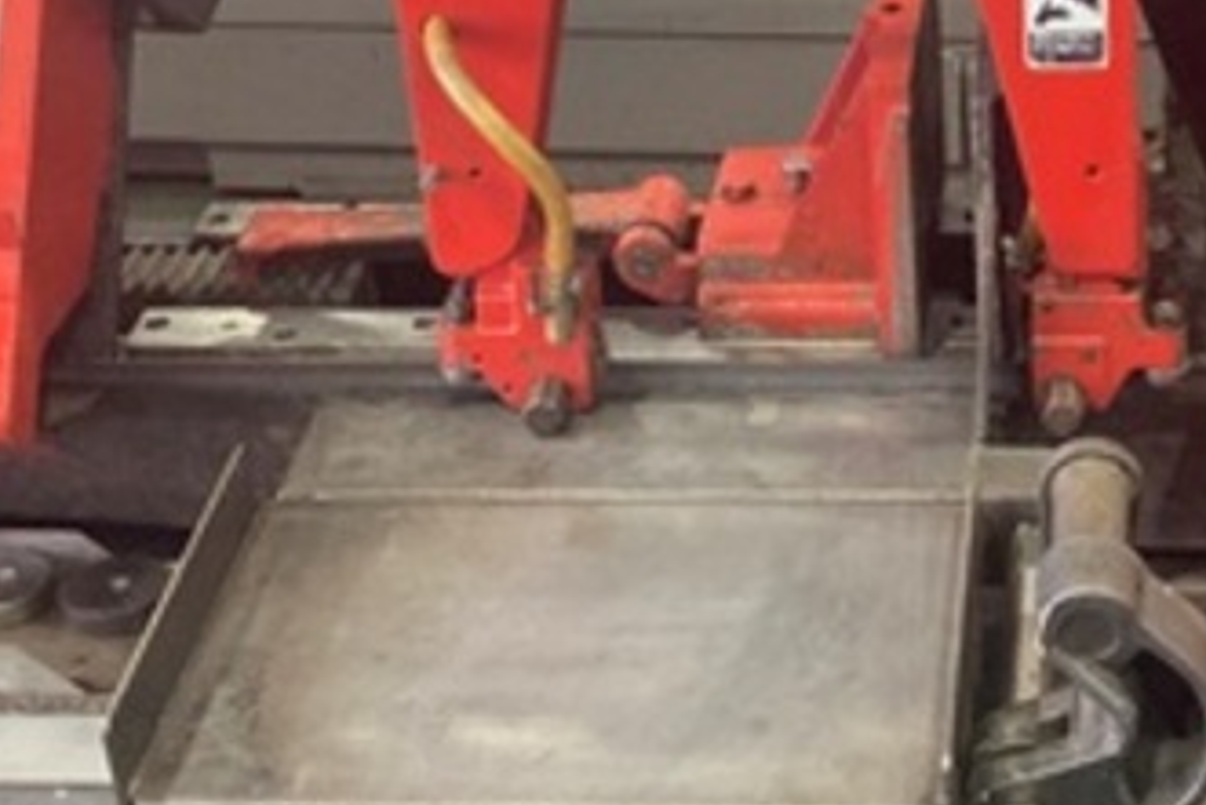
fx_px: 2949
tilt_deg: -29.3
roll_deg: +1.8
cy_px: 244
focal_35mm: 88
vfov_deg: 15.5
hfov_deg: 22.9
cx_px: 915
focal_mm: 3.99
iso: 125
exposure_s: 1/60
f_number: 1.8
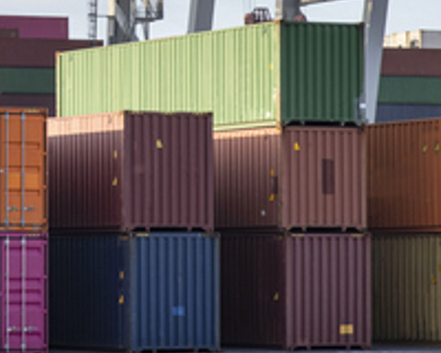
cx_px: -29
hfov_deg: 8.3
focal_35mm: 231
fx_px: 3015
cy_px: -85
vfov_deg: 6.6
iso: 200
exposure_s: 1/100
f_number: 11
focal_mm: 68
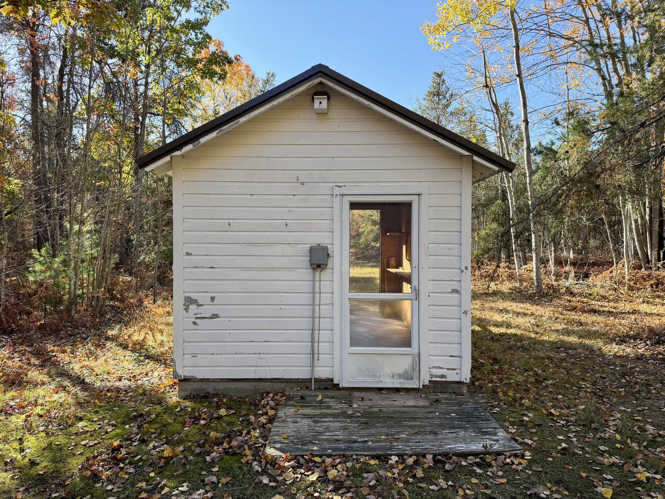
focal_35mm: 24
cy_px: 250
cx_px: 332
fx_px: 461
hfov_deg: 71.6
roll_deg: -0.3
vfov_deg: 56.8
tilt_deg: -0.6
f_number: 1.78
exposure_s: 1/1211
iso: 100
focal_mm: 6.76
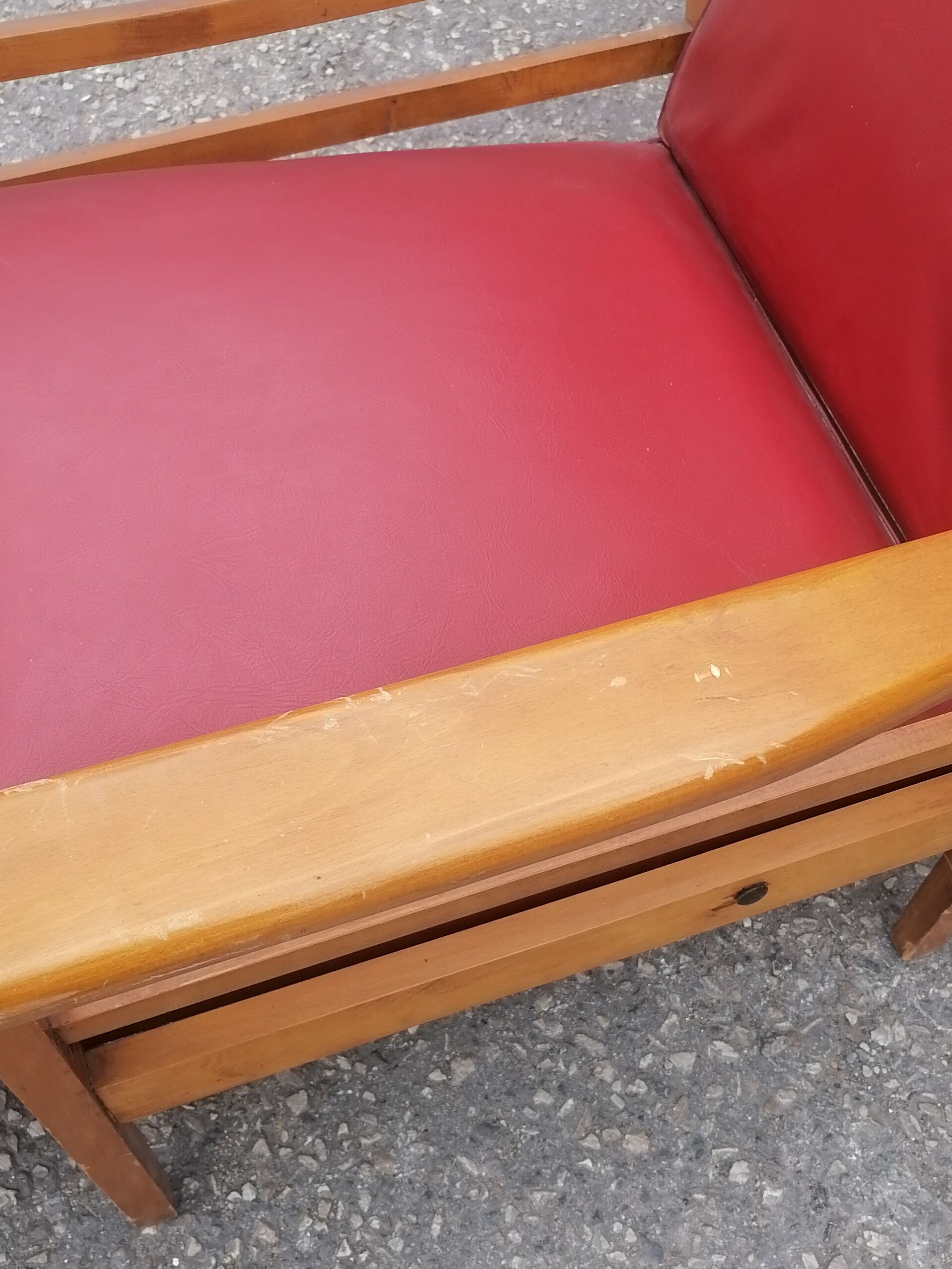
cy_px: 763
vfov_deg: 44.5
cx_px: 529
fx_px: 1540
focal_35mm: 42
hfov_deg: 34.3
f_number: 1.8
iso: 50
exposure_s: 1/413
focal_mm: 5.4
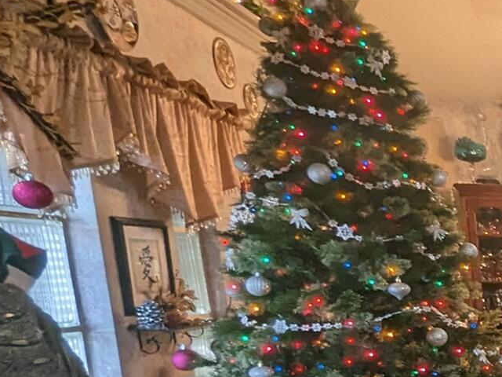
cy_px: 397
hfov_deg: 21.6
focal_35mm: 52
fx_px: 754
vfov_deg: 26.2
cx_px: 922
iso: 75
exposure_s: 1/30
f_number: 2.2
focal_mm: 1.95
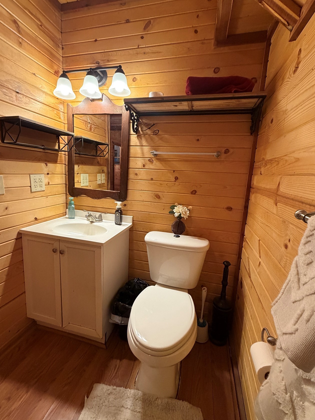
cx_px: 152
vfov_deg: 94.5
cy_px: 206
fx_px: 194
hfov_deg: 78.1
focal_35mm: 16
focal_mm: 2.22
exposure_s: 1/60
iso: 400
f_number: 2.2
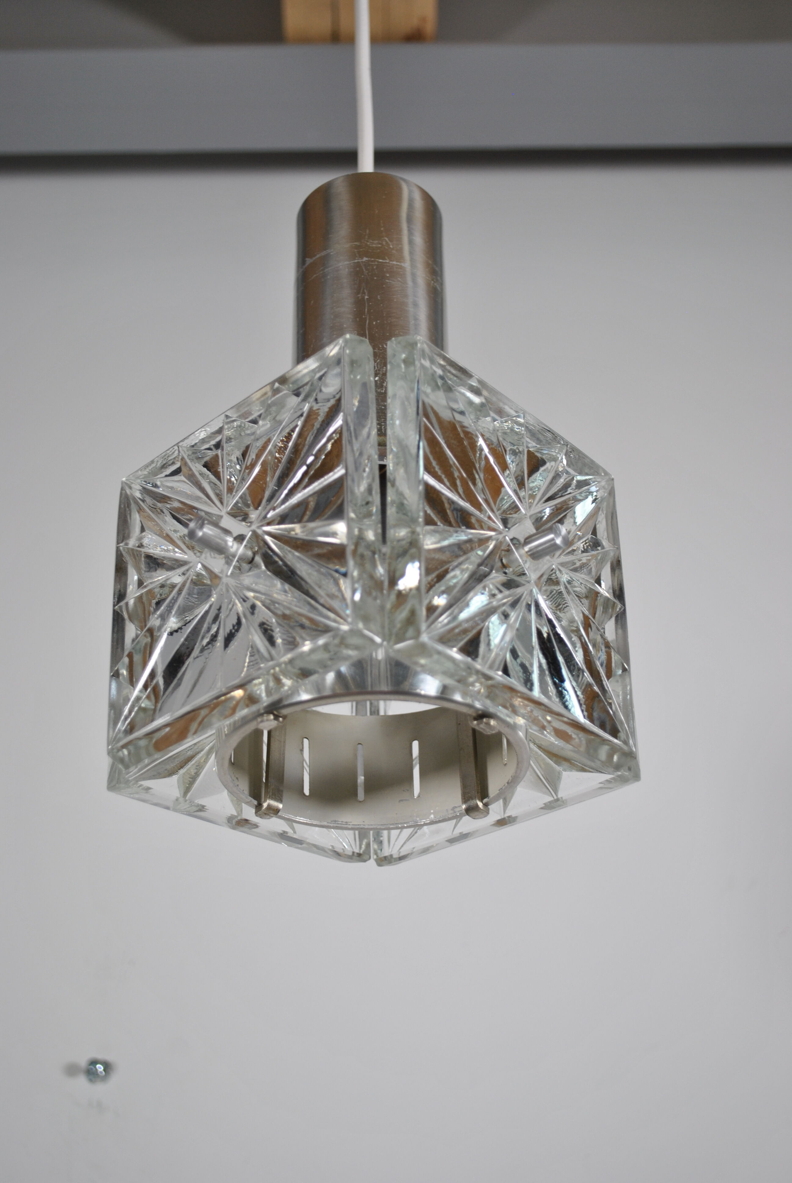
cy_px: 592
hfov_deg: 28.2
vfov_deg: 41.1
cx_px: 396
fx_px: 1579
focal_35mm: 48
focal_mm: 32
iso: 200
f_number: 4.8
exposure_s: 1/80
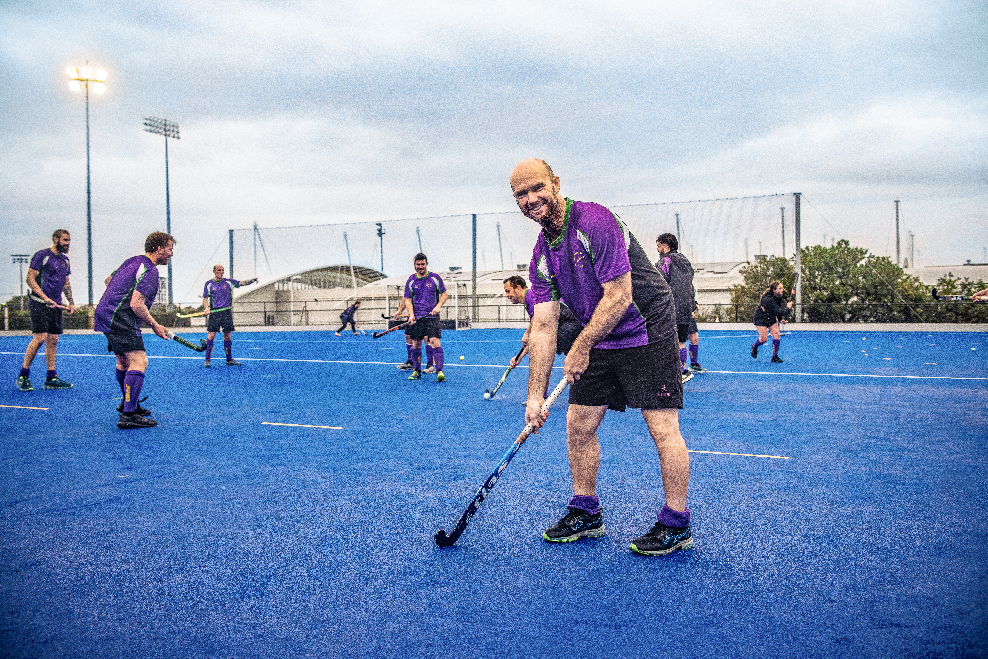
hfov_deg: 55.8
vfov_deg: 38.9
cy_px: 330
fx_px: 933
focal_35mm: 34
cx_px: 494
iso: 800
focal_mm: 34
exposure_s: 1/800
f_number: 4.5
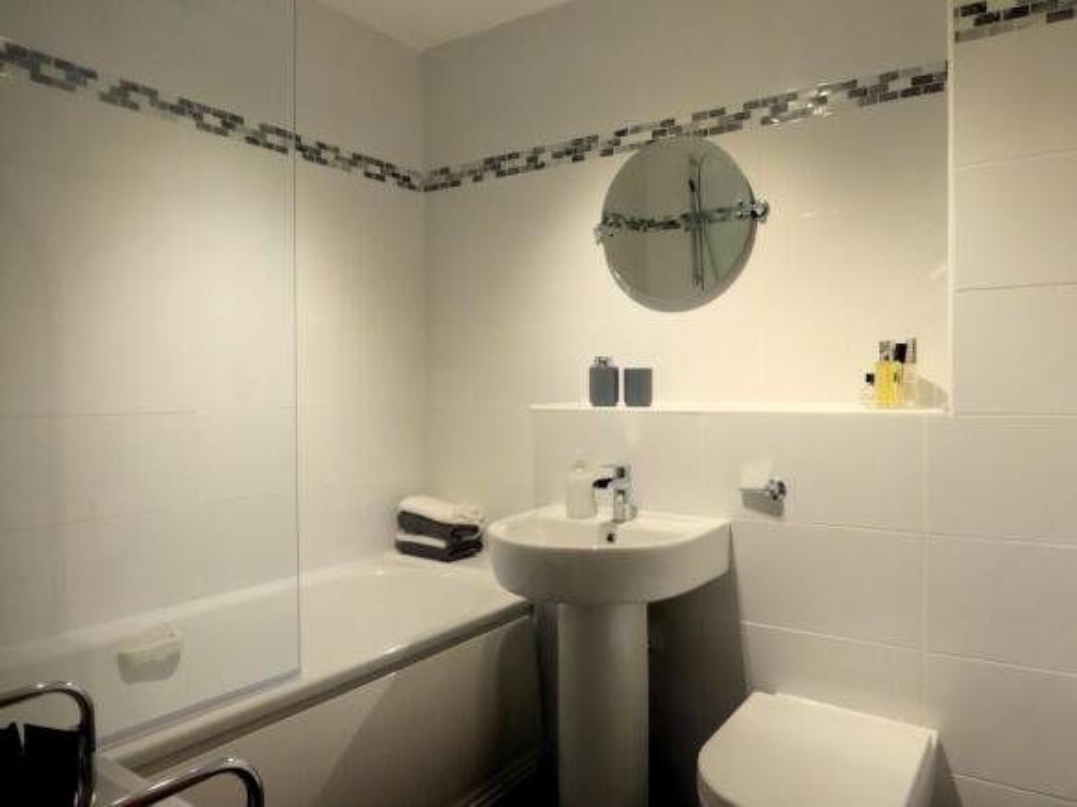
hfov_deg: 71.6
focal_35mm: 24
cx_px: 538
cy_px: 404
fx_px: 747
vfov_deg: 56.8
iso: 400
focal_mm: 4.3
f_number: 3.3
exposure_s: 1/25
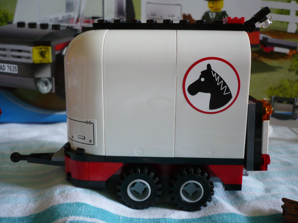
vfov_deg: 40.7
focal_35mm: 35
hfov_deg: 52.6
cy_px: 112
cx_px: 149
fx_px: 301
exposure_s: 1/30
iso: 125
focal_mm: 5.8
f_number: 2.8
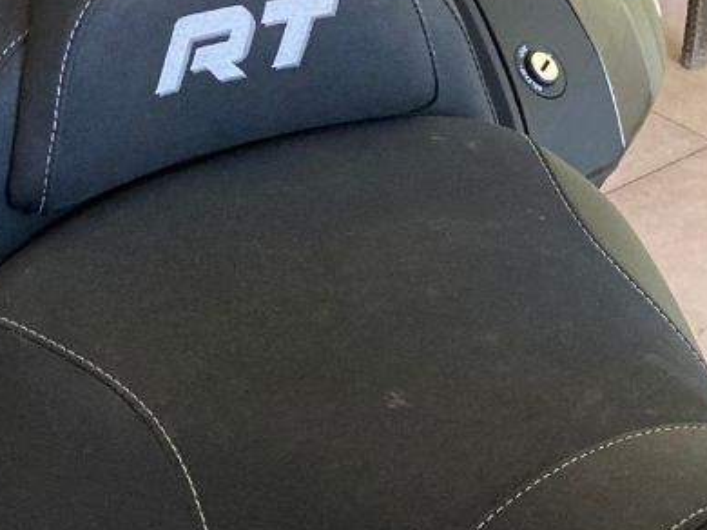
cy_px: -174
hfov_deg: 20.6
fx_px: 1878
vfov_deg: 15.2
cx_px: 2
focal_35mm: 92
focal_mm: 3.99
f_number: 1.8
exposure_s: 1/58
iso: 320
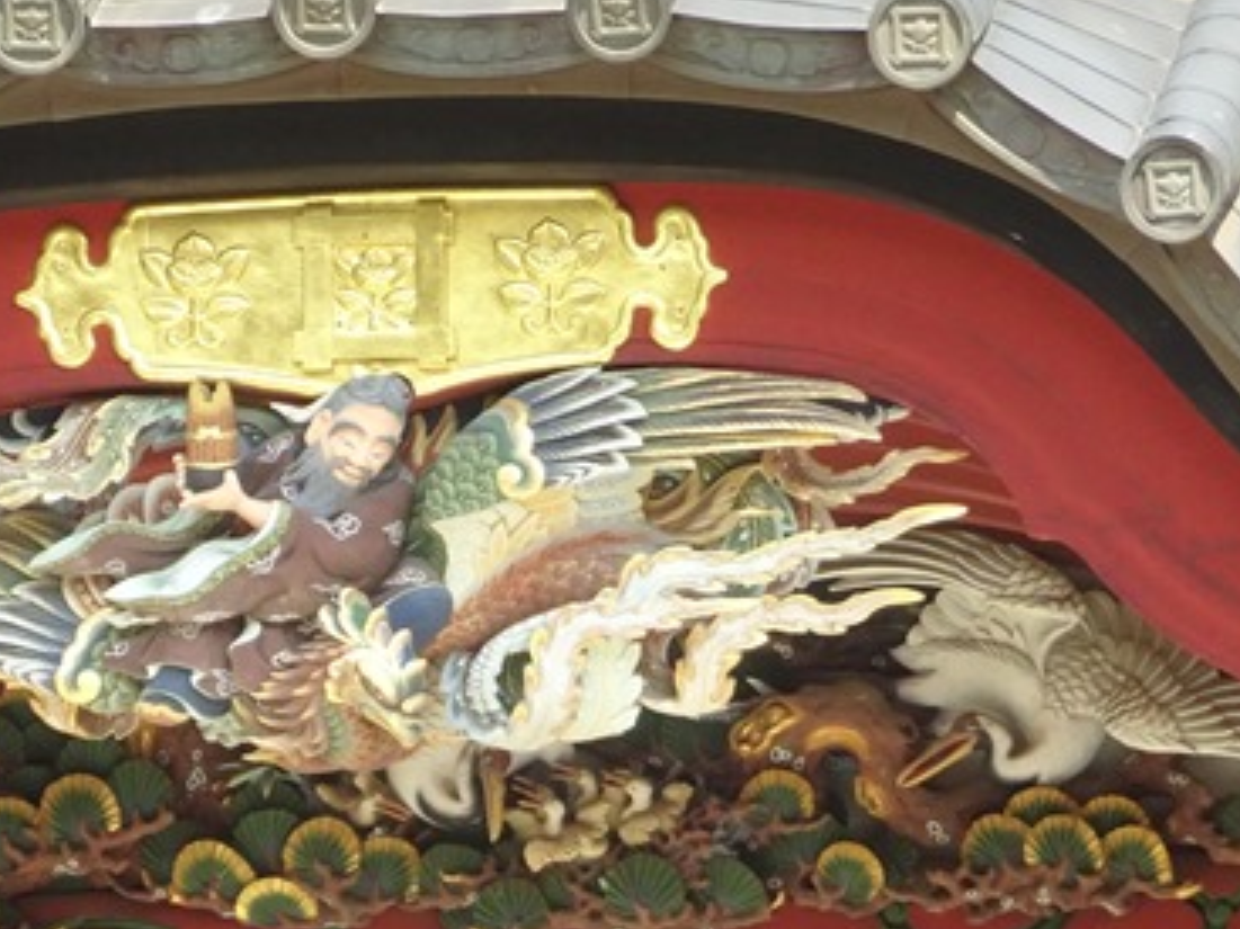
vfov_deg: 2.2
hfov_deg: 2.9
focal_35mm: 678
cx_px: 541
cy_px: 853
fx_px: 24279
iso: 400
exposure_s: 1/250
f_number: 6.3
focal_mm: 60.59
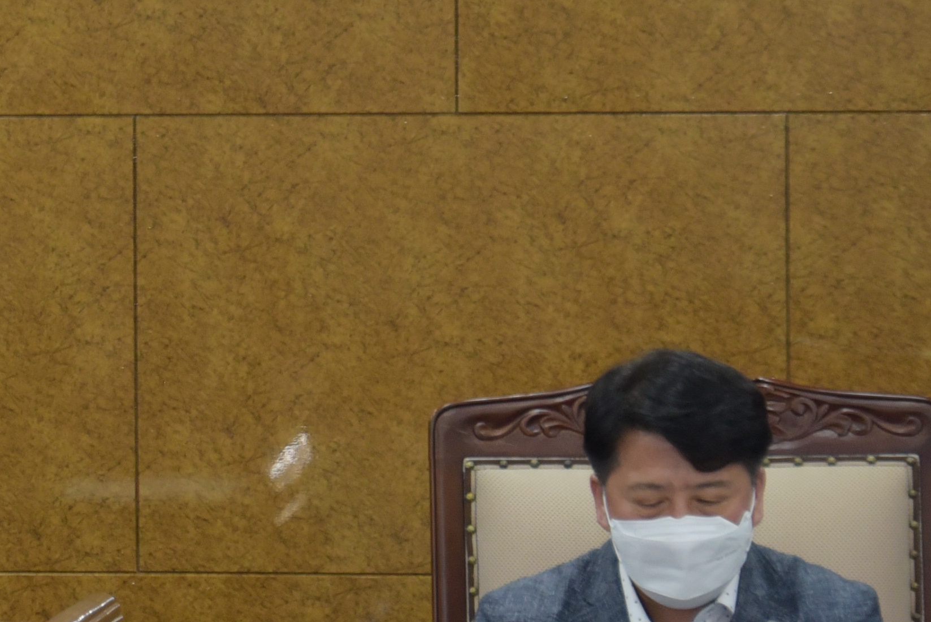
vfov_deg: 2.8
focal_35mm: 493
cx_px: -570
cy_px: 130
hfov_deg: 4.2
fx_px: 12756
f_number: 5.6
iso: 1600
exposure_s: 1/200
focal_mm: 135
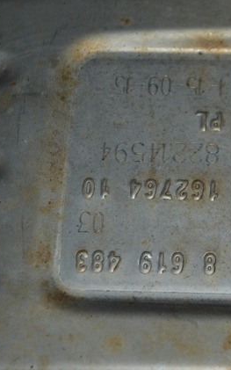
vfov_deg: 16.3
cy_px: 184
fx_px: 1287
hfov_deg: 10.2
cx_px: 198
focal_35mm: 128
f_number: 5.6
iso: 1600
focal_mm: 55
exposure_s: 1/60
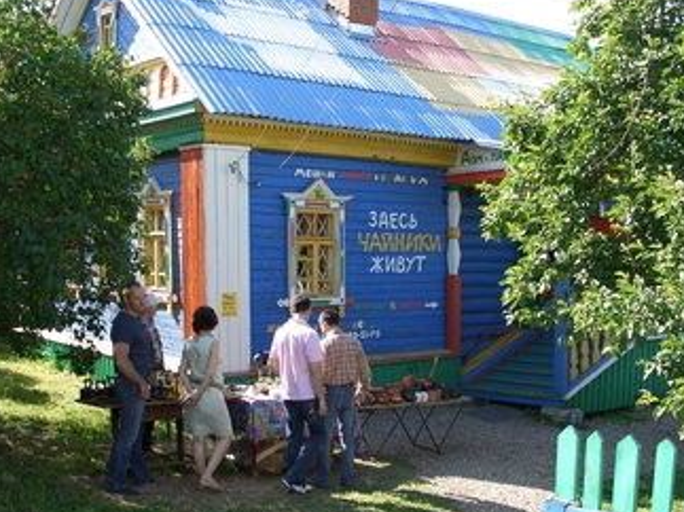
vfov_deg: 31.5
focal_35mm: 46
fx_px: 909
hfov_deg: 41.2
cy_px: 292
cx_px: 364
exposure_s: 1/250
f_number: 4
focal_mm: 7.1
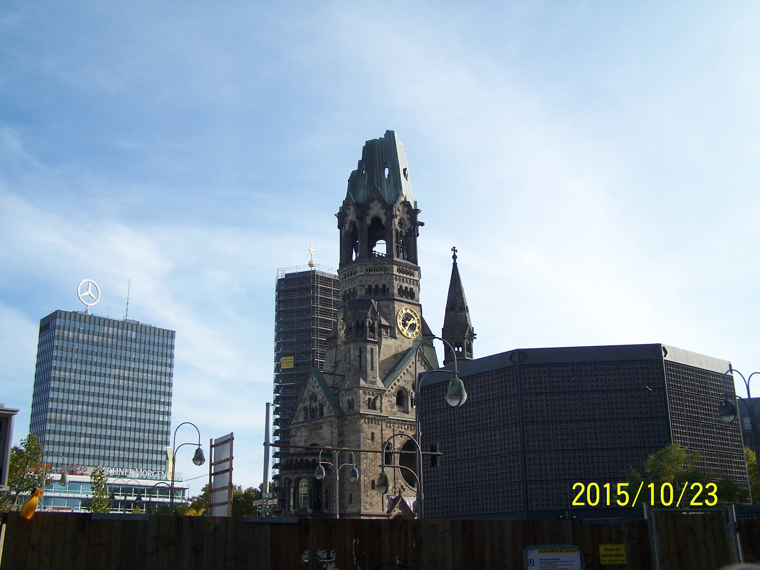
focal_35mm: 38
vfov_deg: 37.7
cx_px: 380
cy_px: 285
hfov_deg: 49.0
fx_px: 834
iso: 80
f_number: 2.8
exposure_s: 1/1000
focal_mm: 6.3
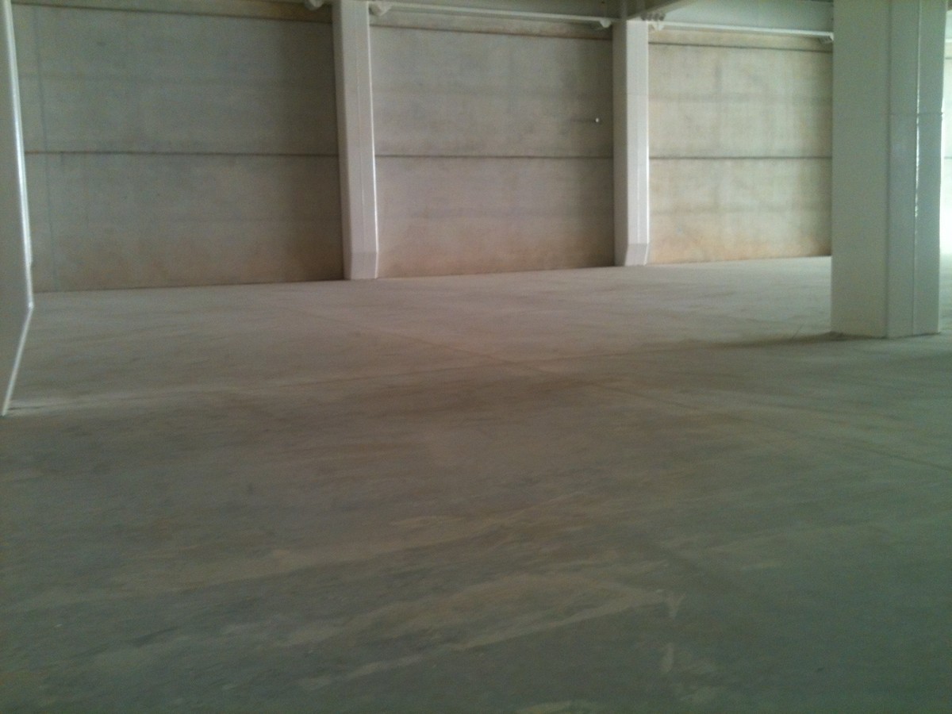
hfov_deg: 52.6
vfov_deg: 40.7
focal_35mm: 35
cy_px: 357
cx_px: 476
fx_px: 963
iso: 80
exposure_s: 1/20
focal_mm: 3.85
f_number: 2.8
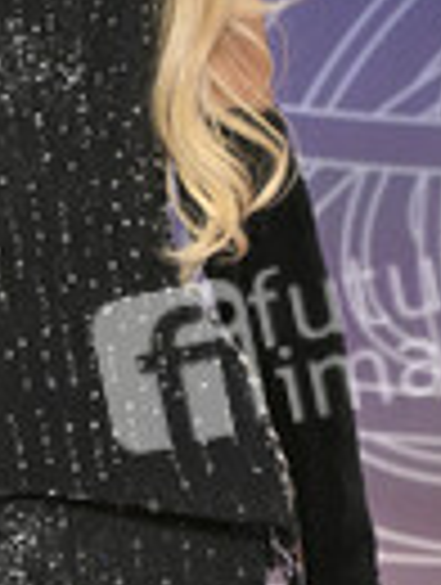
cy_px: 122
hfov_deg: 6.4
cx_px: -86
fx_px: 3945
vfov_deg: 8.5
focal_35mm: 233
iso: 2000
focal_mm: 79
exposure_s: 1/320
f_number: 4
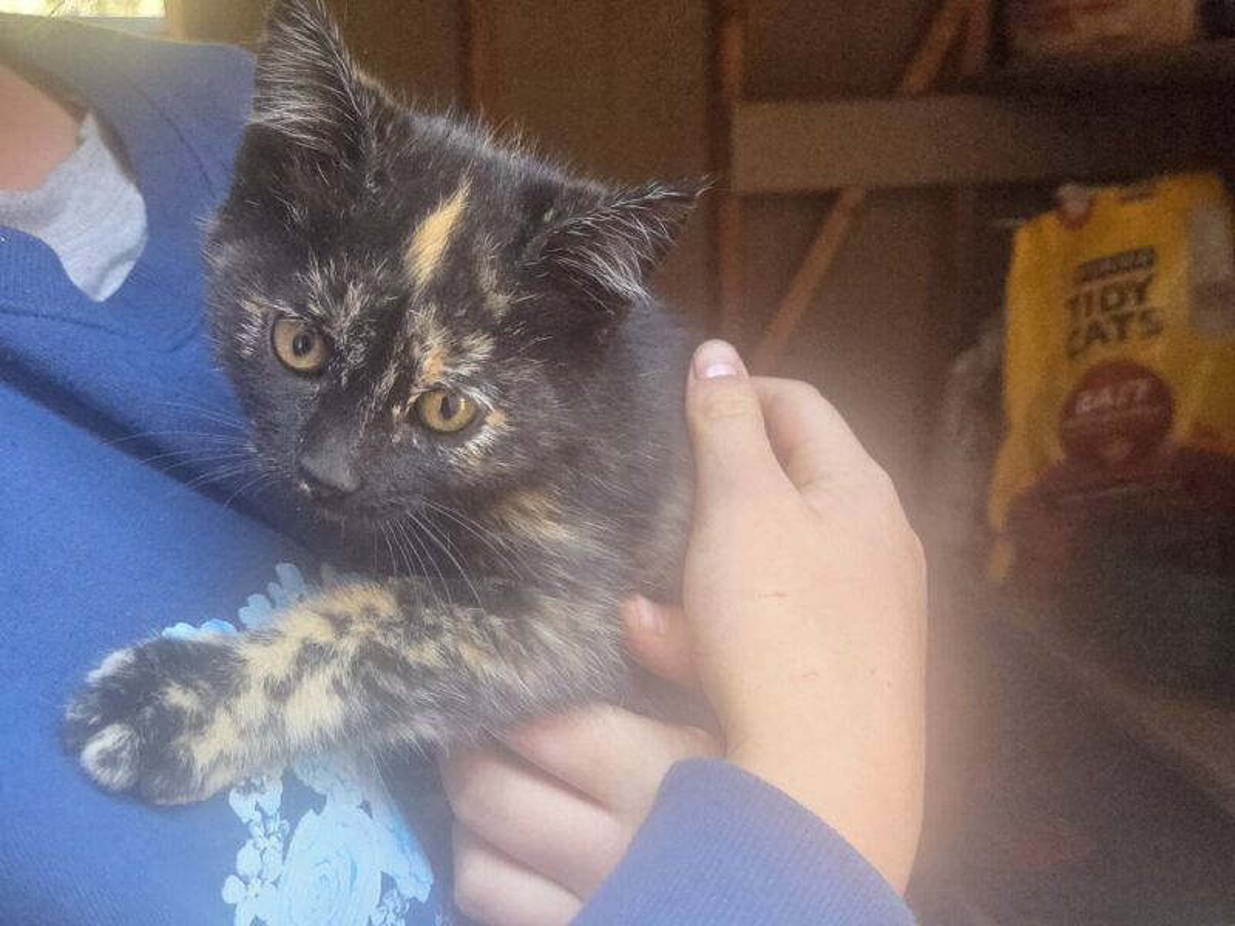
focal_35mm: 23
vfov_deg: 58.9
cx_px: 618
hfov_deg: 73.9
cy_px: 463
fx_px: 821
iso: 320
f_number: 1.8
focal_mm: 5.4
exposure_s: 1/120
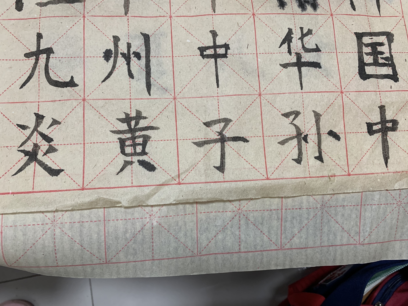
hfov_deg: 67.3
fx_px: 306
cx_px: 204
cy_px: 153
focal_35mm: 26
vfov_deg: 53.1
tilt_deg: -80.7
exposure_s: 1/60
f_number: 1.8
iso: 160
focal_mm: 4.25
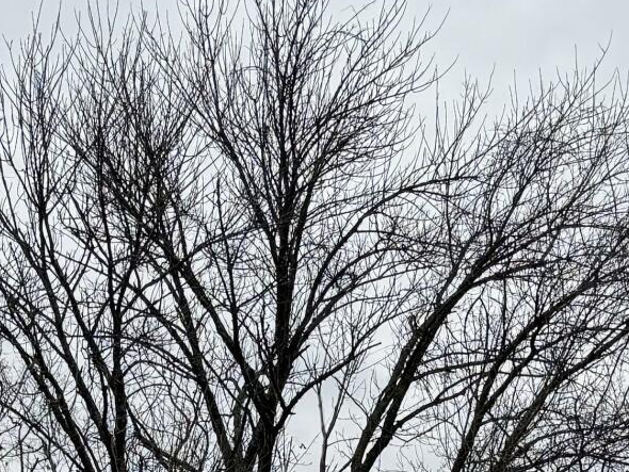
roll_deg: -1.2
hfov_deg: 16.1
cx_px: 293
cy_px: 691
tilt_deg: +7.1
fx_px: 2218
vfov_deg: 11.7
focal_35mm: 122
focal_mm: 6.86
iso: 80
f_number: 1.78
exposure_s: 1/2506
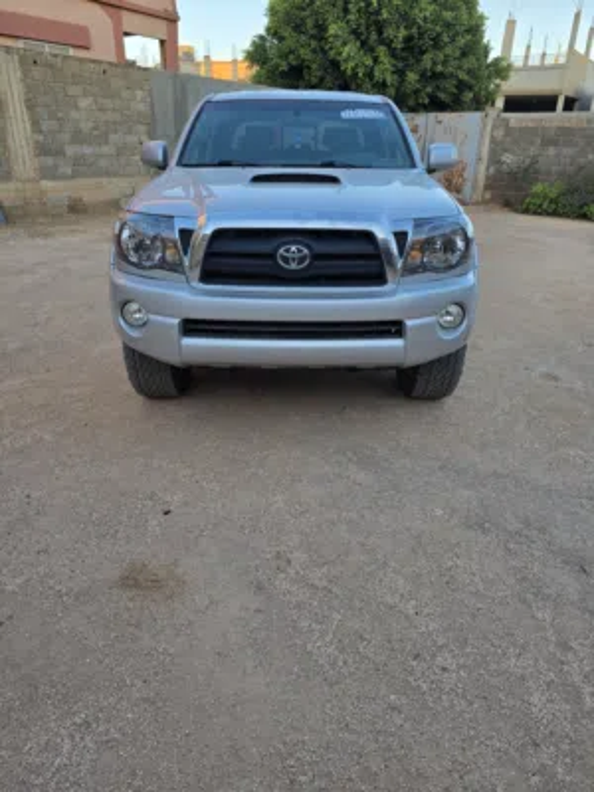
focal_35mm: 23
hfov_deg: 58.9
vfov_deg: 73.9
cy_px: 396
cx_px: 297
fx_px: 526
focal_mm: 6.3
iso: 25
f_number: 1.7
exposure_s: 1/180
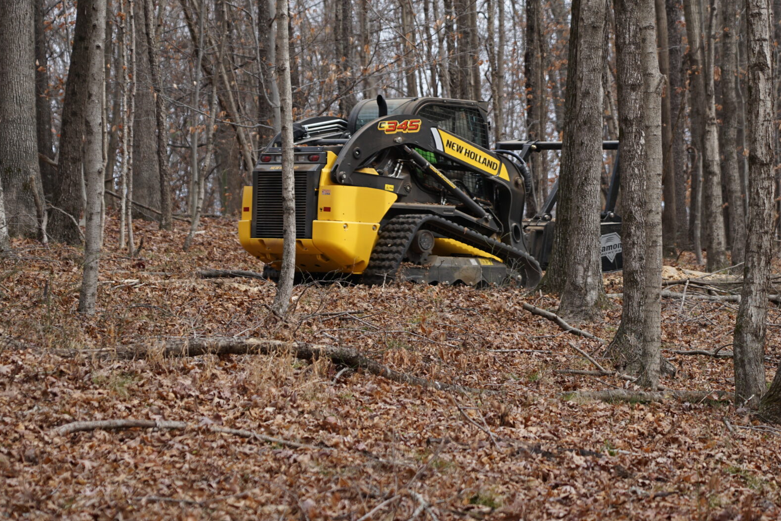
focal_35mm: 170
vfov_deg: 8.1
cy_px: 134
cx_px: 467
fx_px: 3688
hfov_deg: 12.1
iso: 100
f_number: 4.5
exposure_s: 1/200
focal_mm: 105
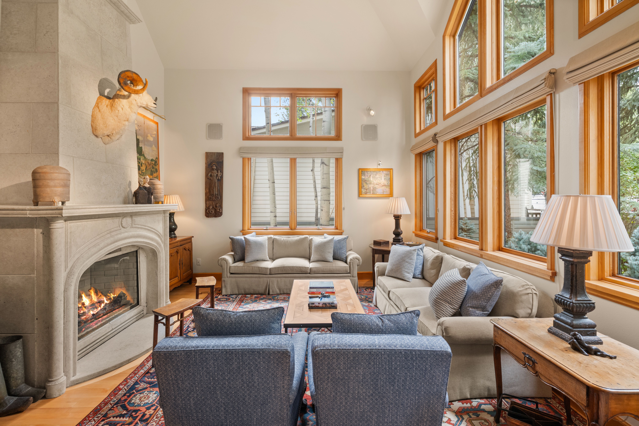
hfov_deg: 93.3
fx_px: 302
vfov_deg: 70.4
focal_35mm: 17
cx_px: 320
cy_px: 213
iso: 500
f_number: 7.1
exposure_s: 1/13
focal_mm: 17
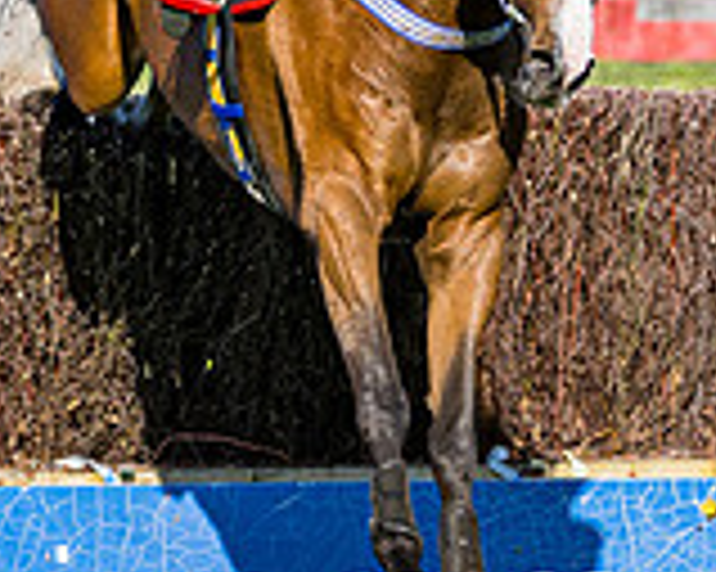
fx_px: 12961
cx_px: 297
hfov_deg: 3.2
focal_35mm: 612
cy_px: 204
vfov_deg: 2.5
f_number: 4
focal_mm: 95
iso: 200
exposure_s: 1/2000
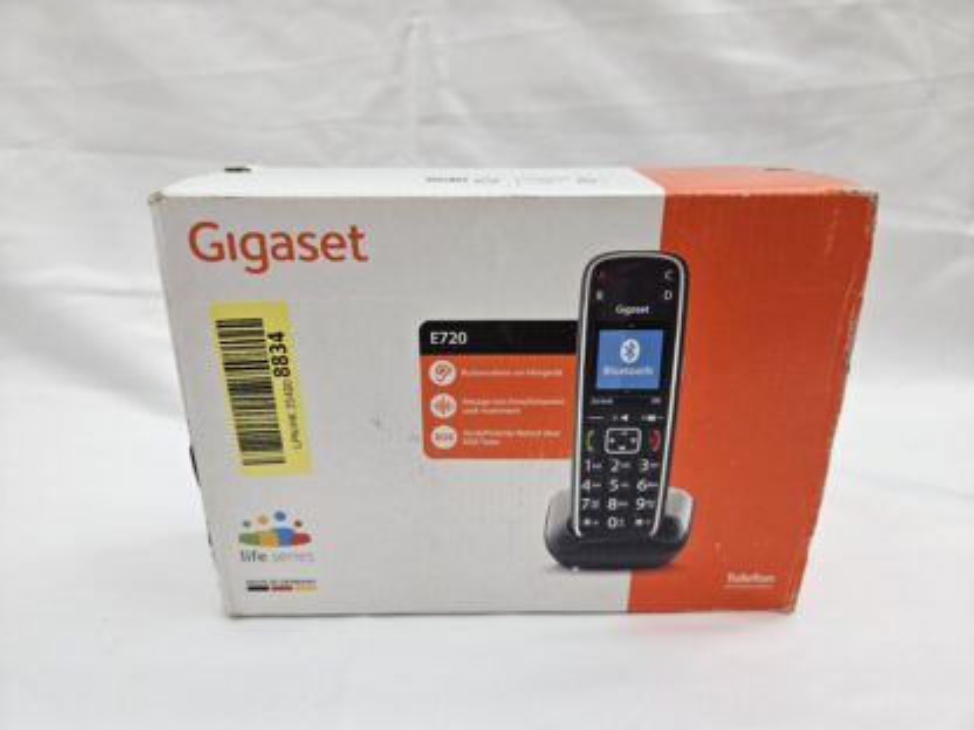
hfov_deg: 73.9
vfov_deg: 58.9
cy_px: 365
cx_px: 487
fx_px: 647
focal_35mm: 23
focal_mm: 5.4
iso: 25
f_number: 1.8
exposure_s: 1/141
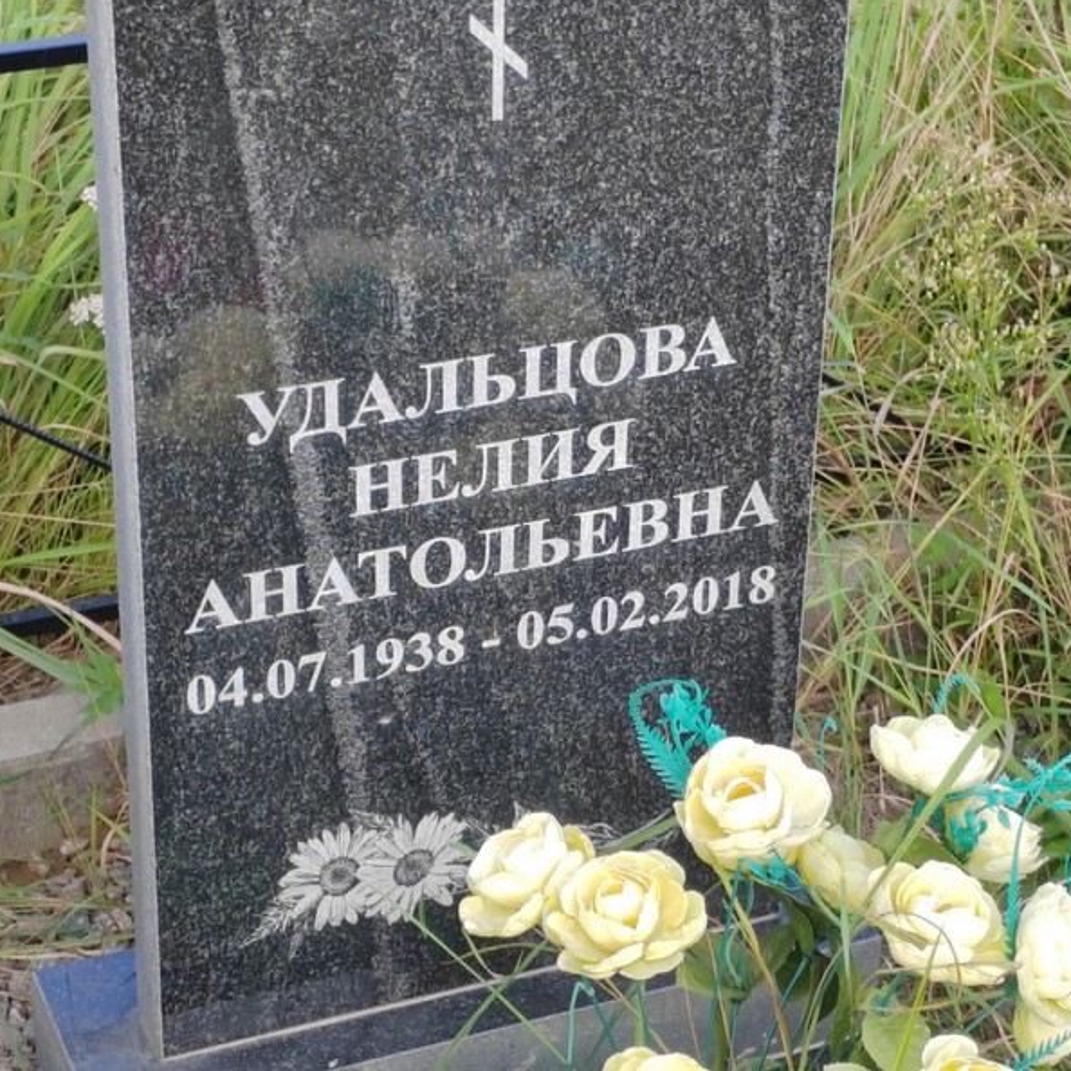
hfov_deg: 18.5
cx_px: 593
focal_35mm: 94
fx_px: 3290
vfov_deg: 18.5
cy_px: 532
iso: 100
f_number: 1.9
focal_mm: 5.52
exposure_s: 1/220
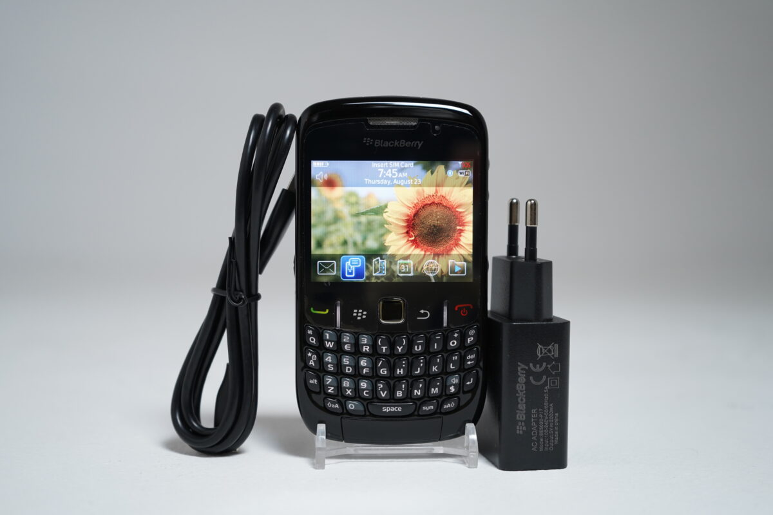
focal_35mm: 48
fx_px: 1031
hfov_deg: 41.1
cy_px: 258
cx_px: 386
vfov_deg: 28.1
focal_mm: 48
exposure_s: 1/25
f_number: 5
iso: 640
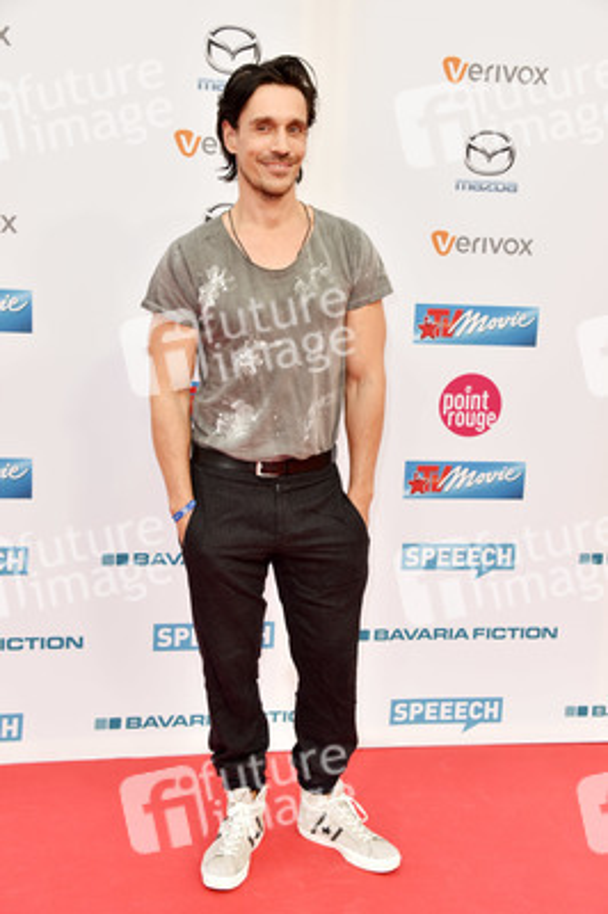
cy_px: 457
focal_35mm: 45
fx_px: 1142
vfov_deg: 43.6
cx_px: 304
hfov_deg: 29.8
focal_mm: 45
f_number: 5.6
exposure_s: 1/160
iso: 640
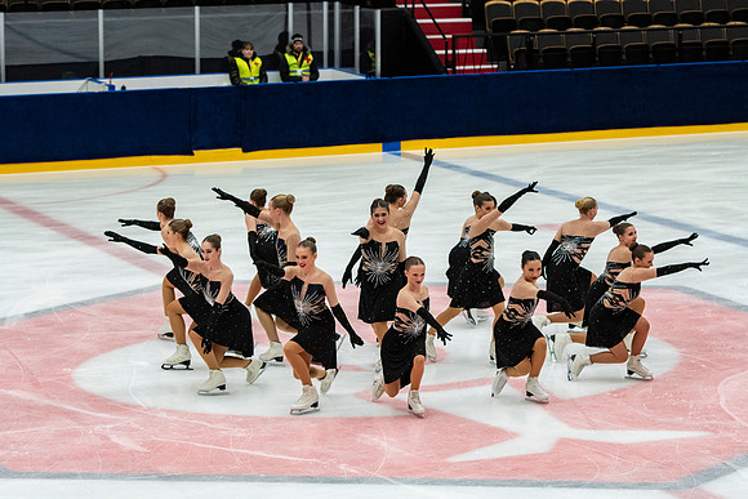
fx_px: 2868
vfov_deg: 9.9
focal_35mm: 138
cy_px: 250
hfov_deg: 14.9
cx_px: 374
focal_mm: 92
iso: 1250
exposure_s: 1/500
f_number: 4
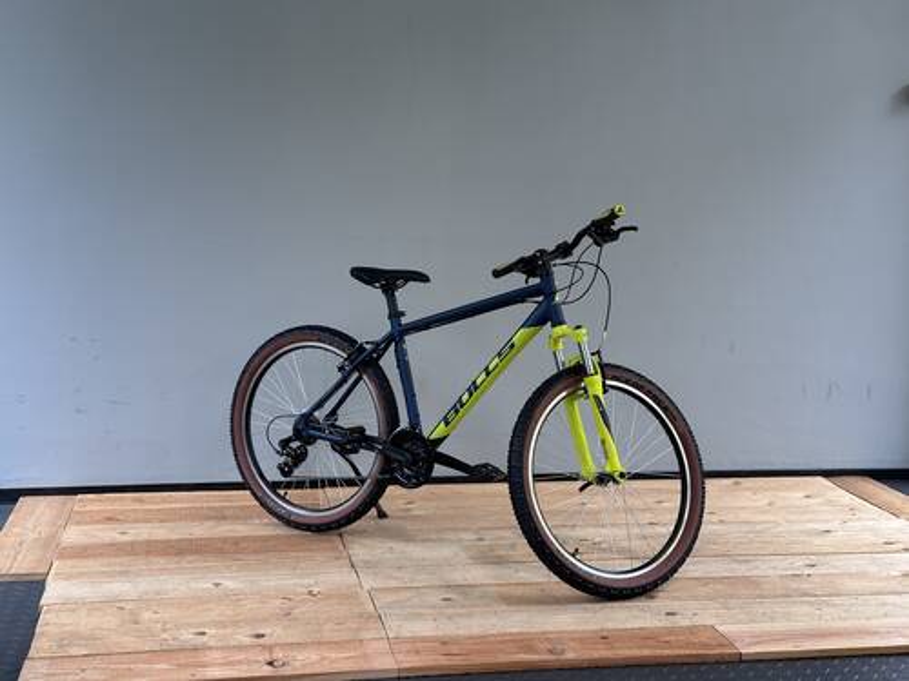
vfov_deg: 30.3
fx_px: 1260
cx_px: 454
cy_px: 340
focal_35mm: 48
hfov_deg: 39.7
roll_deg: -1.7
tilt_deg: -7.8
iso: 64
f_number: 1.78
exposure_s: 1/50
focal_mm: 6.86
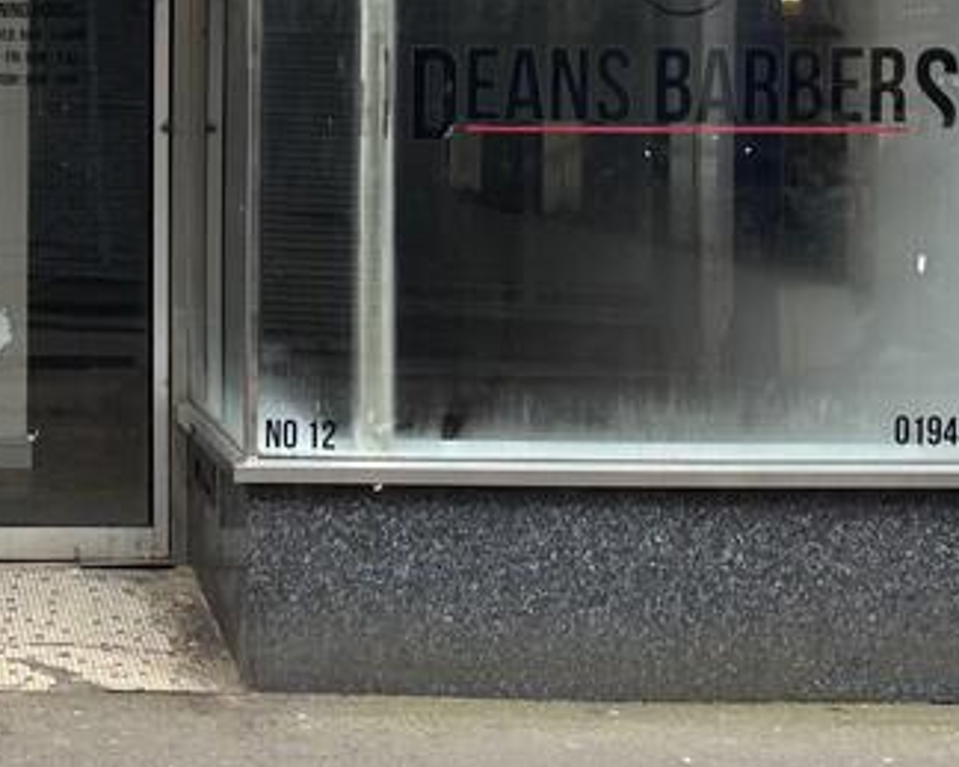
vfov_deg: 20.3
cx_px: -115
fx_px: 2100
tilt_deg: -0.4
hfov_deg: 24.0
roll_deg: +0.1
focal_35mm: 74
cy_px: 92
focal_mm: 6.76
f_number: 1.78
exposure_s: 1/121
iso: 160
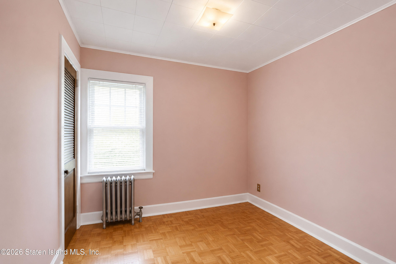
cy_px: 132
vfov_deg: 77.3
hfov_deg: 100.4
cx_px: 198
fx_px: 165
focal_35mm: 15
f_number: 5.6
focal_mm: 10
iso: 2000
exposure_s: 1/40
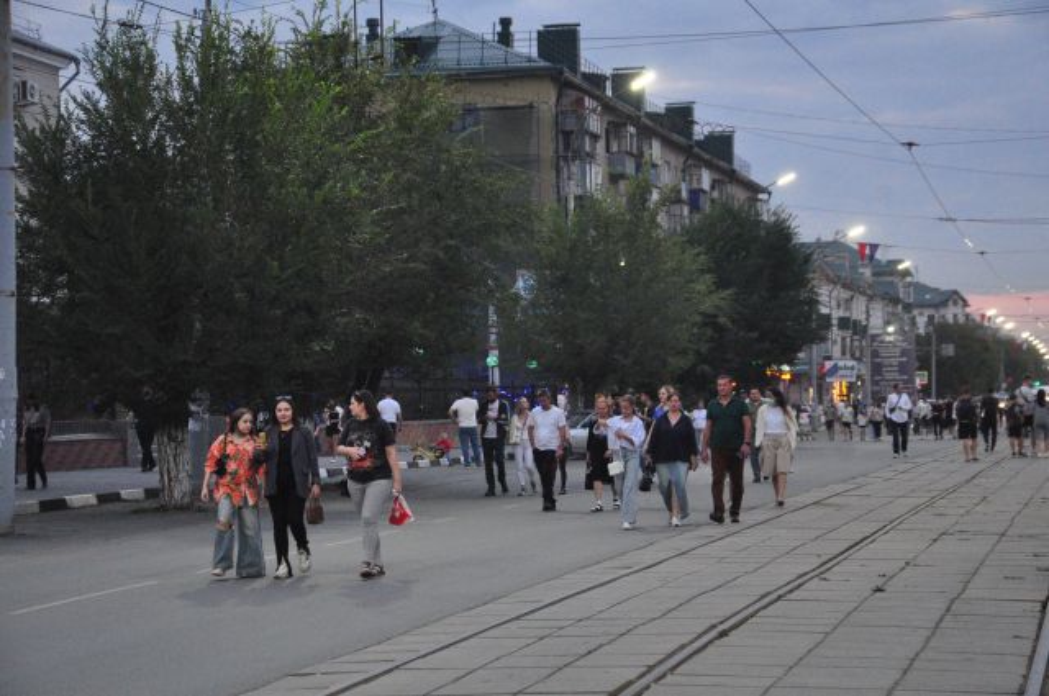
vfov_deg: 15.7
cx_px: 524
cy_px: 348
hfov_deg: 23.4
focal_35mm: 87
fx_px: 2532
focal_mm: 58
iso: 3200
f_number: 5
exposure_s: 1/60
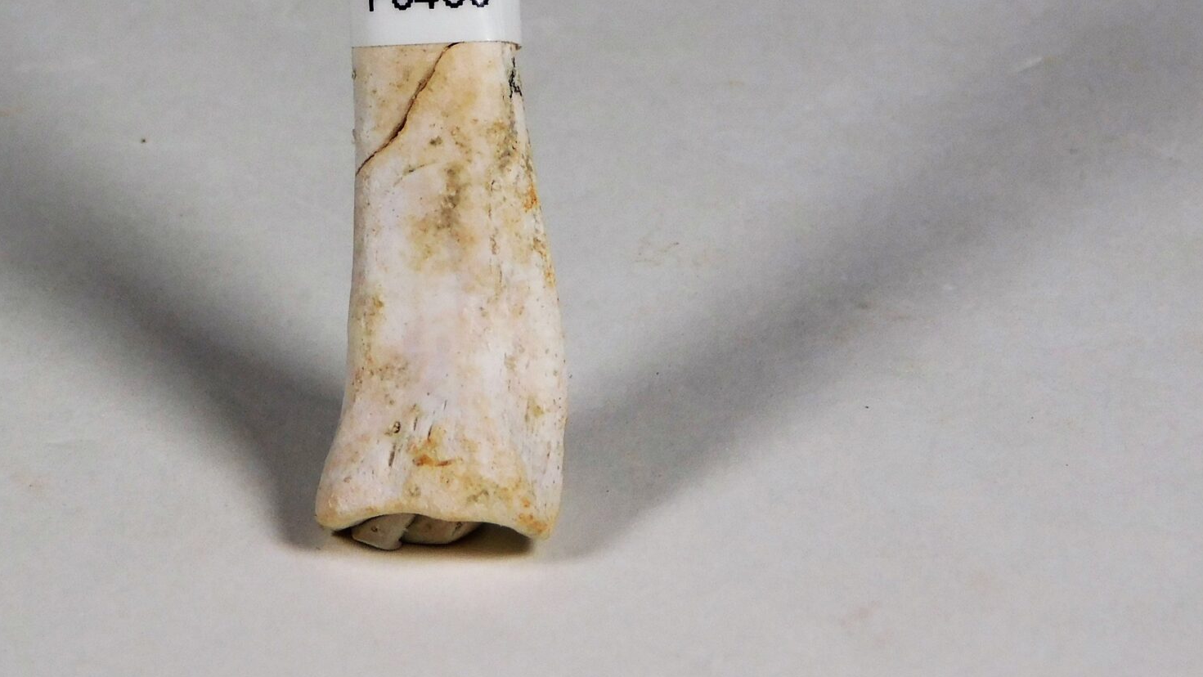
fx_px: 6955
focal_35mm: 218
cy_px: -79
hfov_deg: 9.9
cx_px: 442
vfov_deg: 5.6
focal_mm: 20.3
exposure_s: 1/400
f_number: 4.8
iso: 125
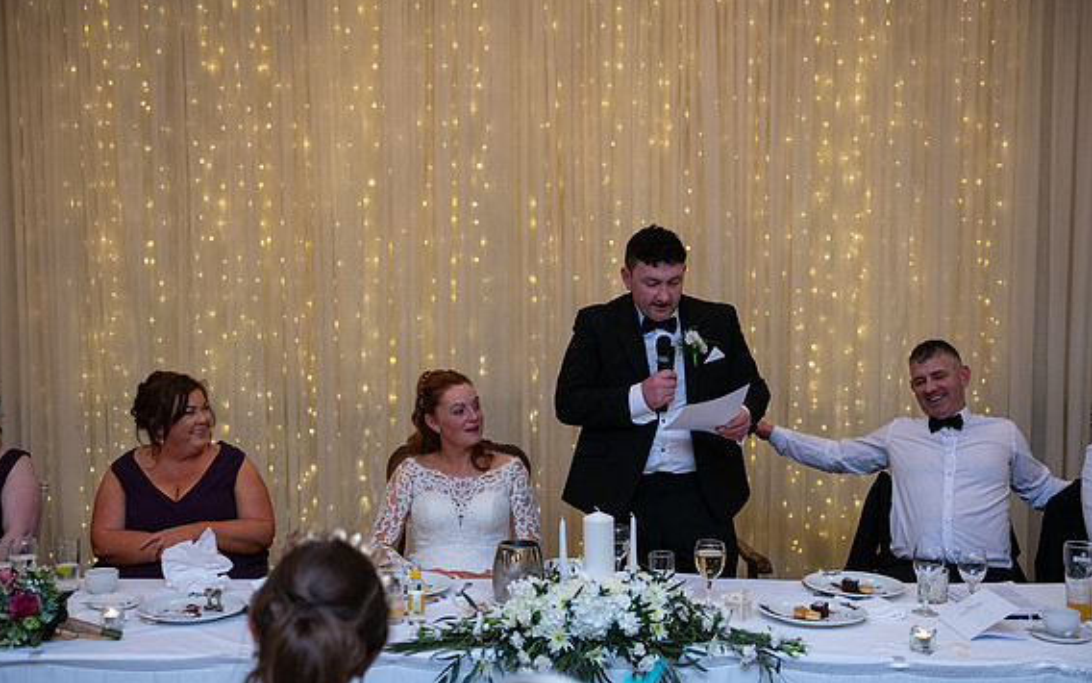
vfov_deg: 25.8
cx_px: 544
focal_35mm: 50
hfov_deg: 40.3
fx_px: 1488
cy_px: 367
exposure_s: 1/160
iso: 1000
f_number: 3.5
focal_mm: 48
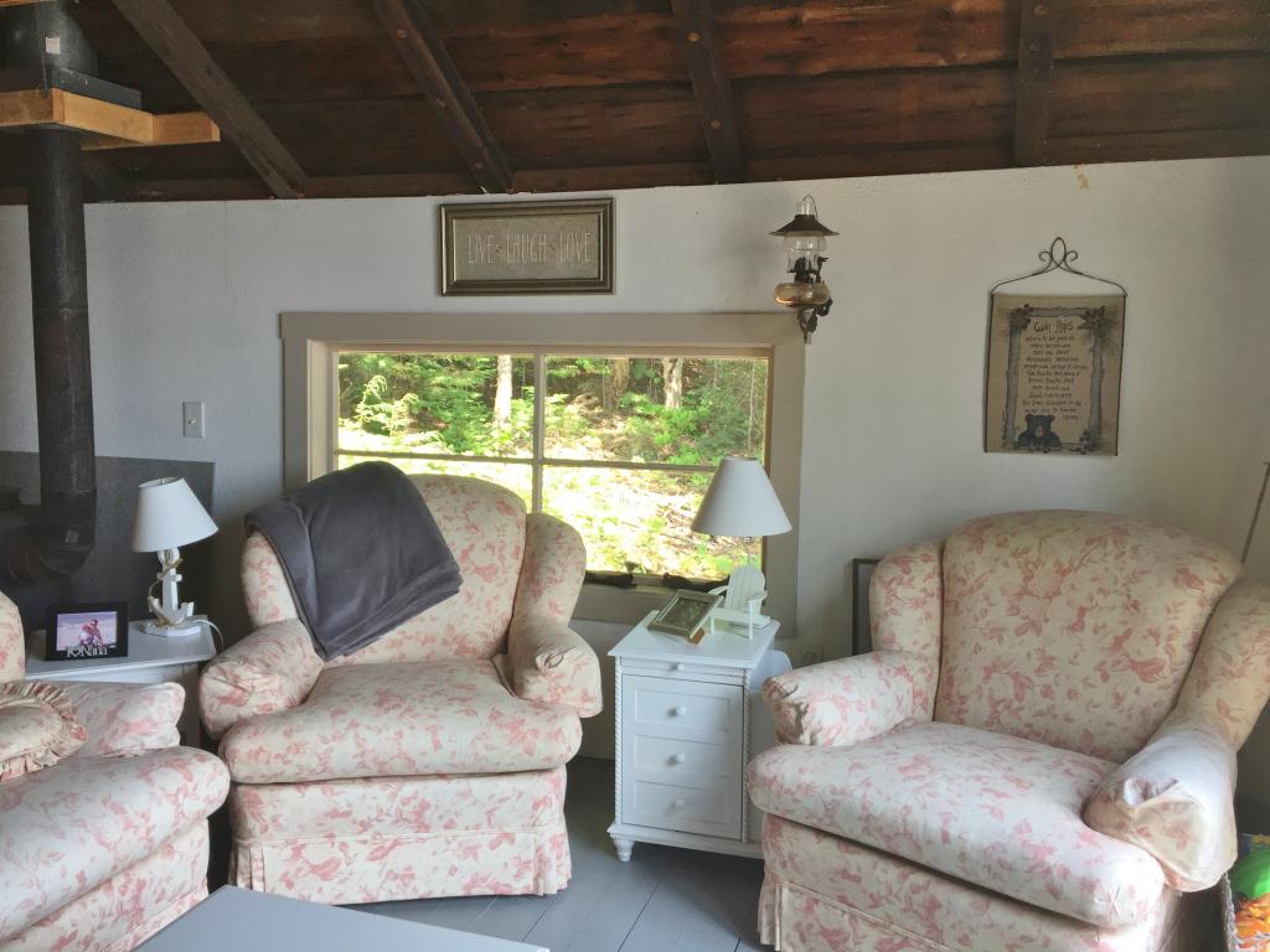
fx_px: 1064
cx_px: 635
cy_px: 476
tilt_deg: -6.4
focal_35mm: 29
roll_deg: -1.2
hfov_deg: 61.7
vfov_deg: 48.2
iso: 50
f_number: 2.2
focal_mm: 4.15
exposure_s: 1/120
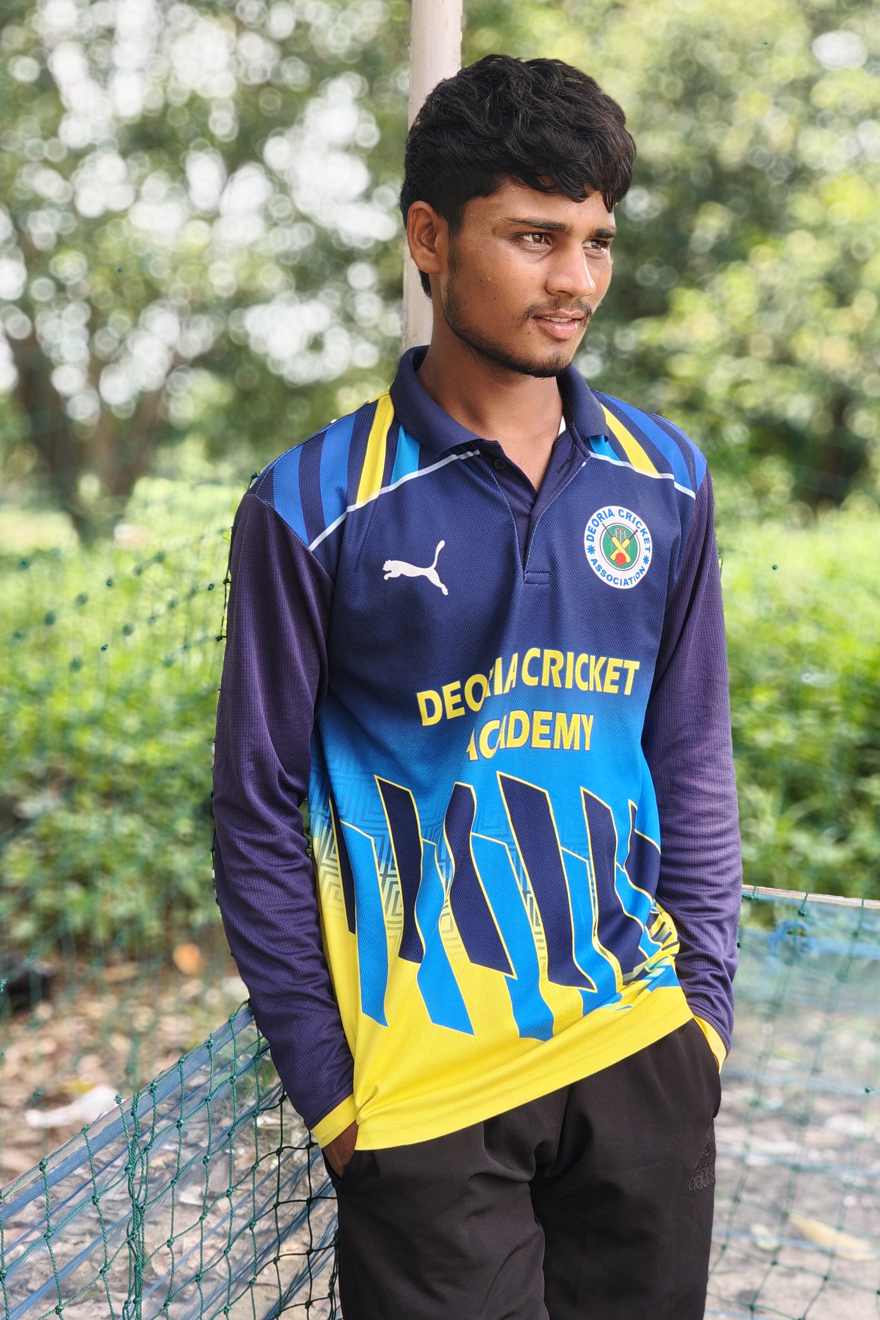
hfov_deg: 21.6
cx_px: 463
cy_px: 622
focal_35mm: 63
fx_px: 2310
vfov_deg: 31.9
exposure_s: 1/112
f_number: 2
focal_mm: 7.1
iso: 50
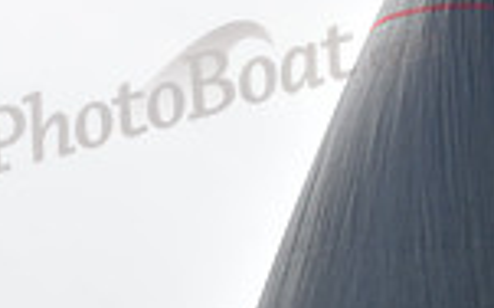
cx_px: 610
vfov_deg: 4.7
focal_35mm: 275
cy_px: 518
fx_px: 3698
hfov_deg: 7.6
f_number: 7.1
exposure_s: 1/1000
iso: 320
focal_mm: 70
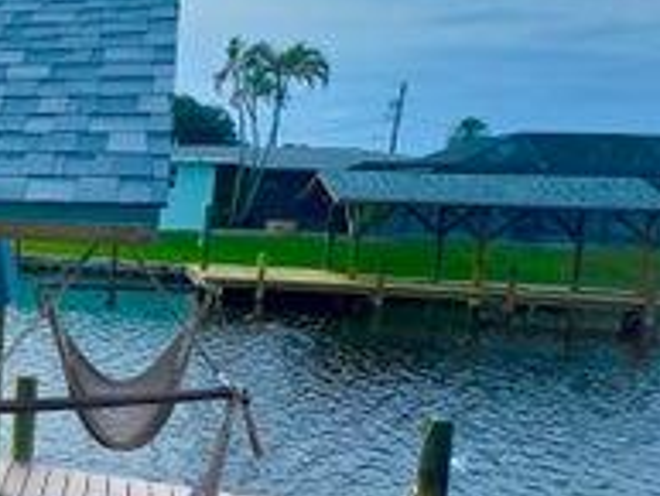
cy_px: 280
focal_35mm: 43
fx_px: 820
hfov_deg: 32.4
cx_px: -209
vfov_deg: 33.6
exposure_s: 1/518
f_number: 1.8
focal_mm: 1.57
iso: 32
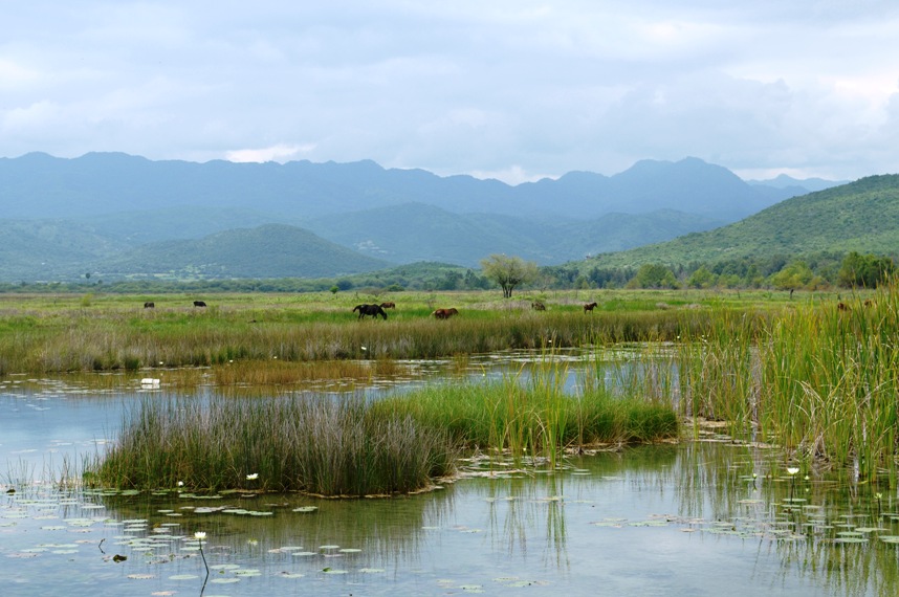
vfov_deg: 16.5
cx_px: 450
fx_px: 2058
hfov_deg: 24.6
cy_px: 298
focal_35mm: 82
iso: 200
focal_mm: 55
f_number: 9
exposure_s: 1/320
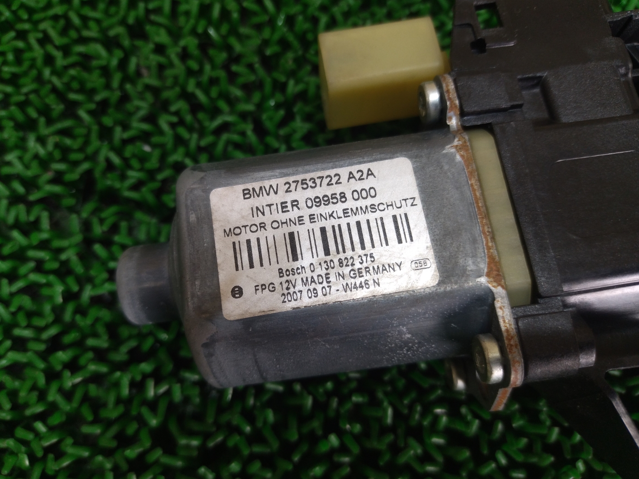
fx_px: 517
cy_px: 238
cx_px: 308
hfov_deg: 63.4
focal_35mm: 28
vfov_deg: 49.7
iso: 100
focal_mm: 4.74
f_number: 1.79
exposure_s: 1/109
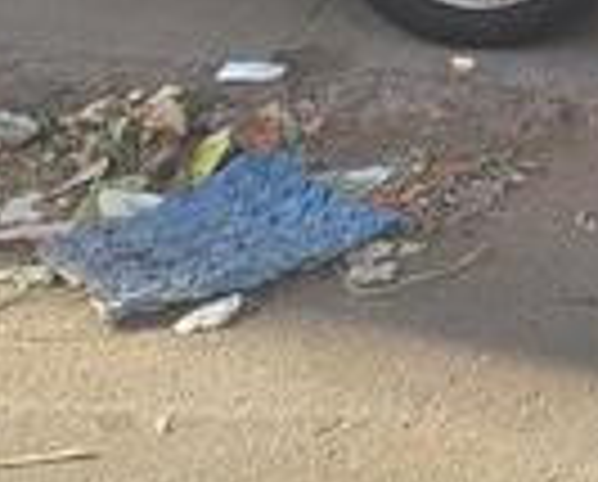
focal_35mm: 124
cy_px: -525
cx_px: 1120
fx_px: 2199
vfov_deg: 11.2
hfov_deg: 13.6
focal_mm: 5.4
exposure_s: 1/547
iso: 40
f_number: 1.8
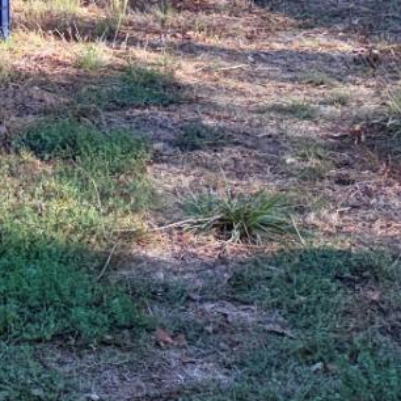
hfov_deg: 15.3
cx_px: -228
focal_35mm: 104
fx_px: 1363
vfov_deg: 15.2
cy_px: -235
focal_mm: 6.76
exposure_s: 1/1053
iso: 50
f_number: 1.78
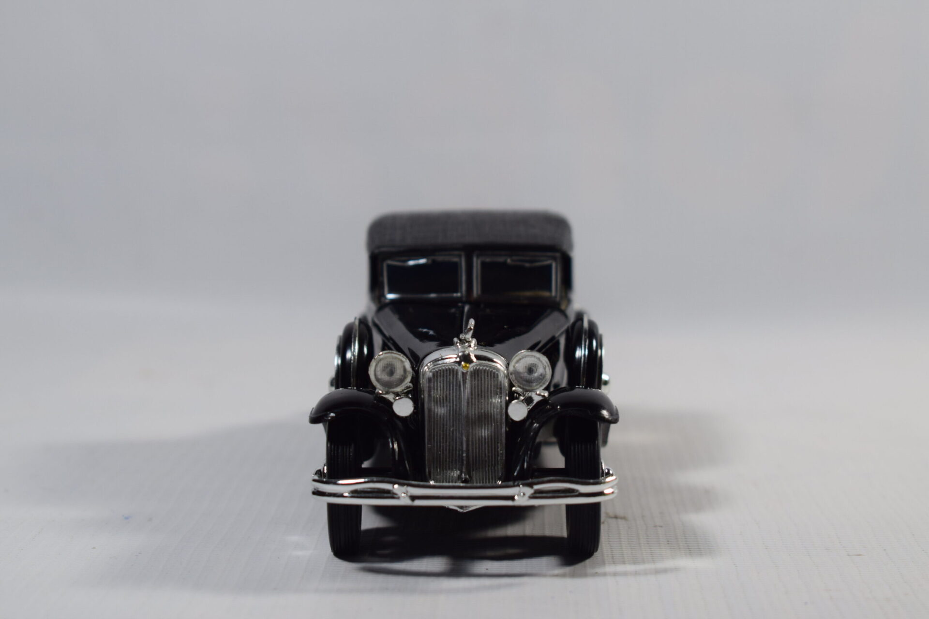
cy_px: 310
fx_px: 2129
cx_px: 464
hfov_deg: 24.6
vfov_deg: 16.6
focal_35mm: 82
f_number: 8
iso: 400
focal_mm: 55
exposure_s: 1/50
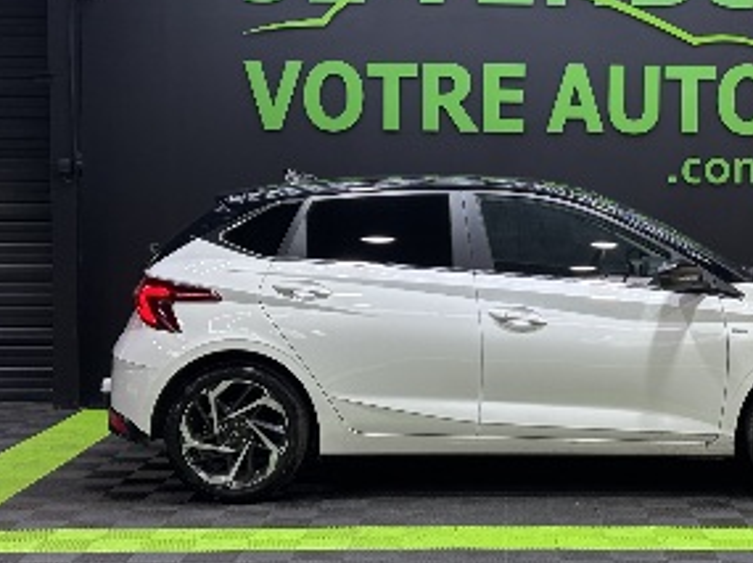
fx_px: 1651
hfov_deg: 25.5
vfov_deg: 19.2
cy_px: 161
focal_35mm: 76
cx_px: 531
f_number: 1.6
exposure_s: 1/100
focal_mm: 5.96
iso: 40
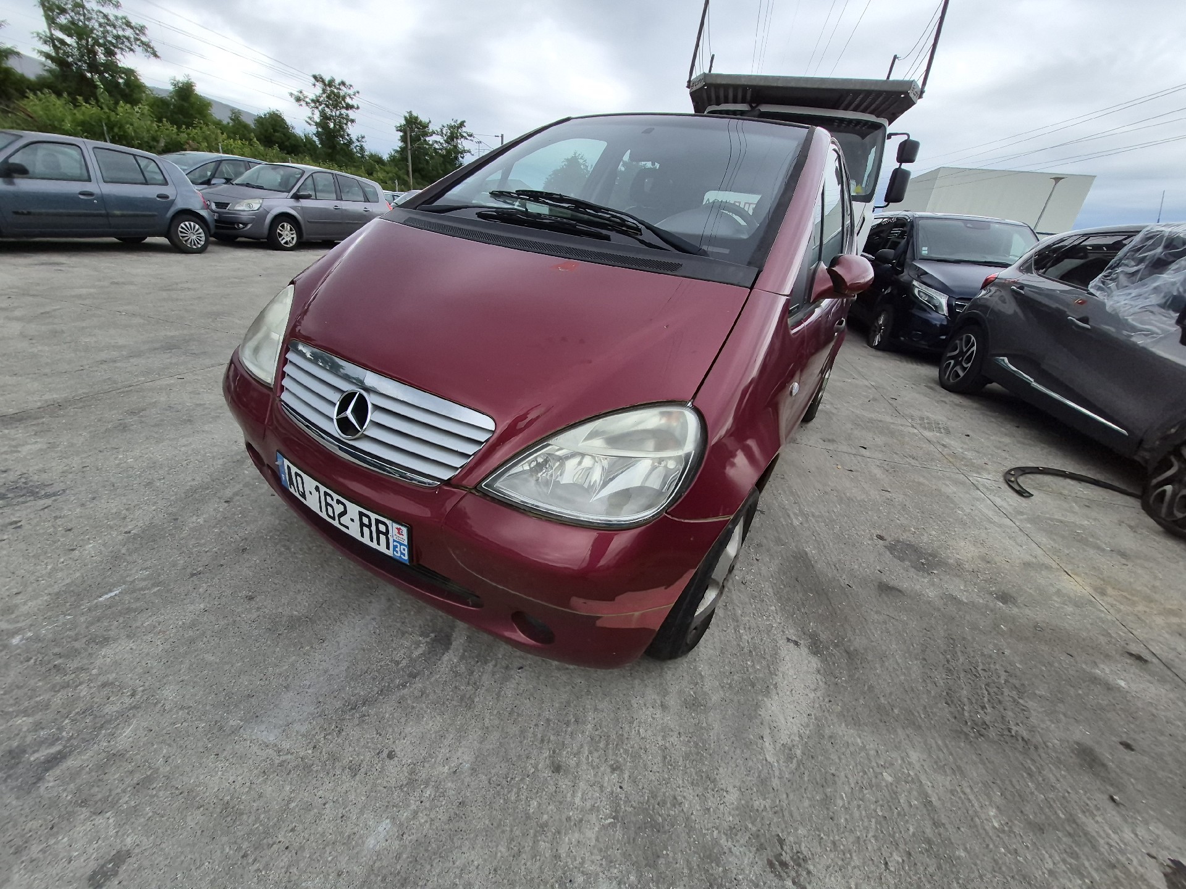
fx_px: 445
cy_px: 444
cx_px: 593
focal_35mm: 13
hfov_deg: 106.2
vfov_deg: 89.9
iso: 40
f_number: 2.2
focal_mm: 1.74
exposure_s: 1/1250
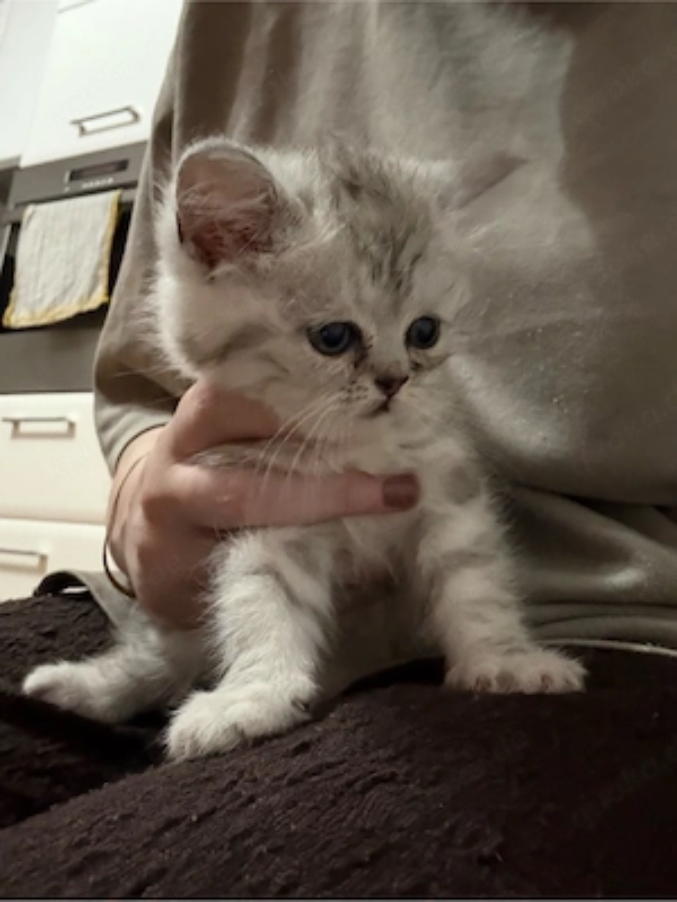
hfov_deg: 46.8
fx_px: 782
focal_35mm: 30
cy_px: 451
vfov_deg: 60.0
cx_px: 338
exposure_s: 1/17
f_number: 1.9
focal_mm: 2.69
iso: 640
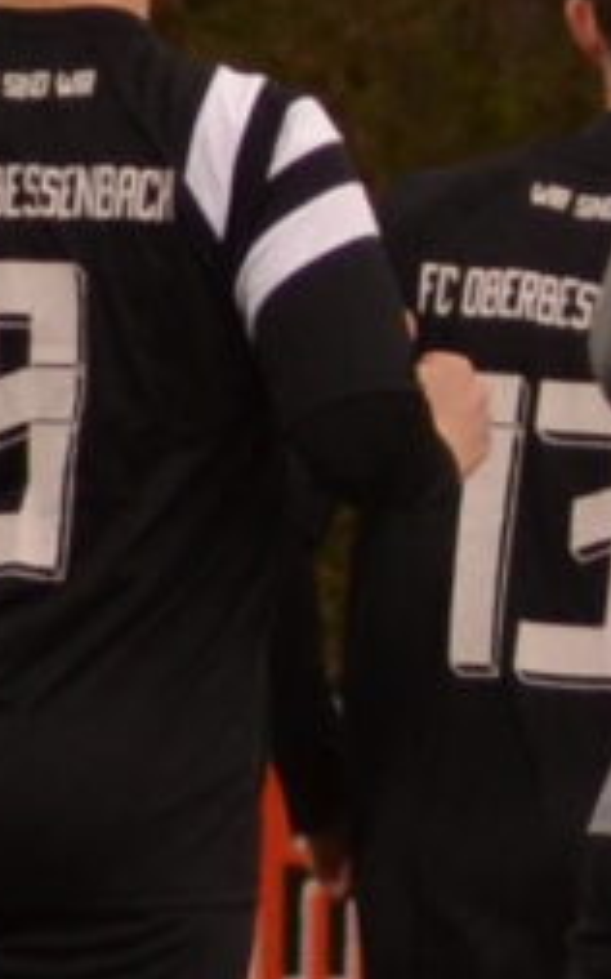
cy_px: 103
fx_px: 28844
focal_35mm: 1082
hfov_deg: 1.2
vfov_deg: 1.9
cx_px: 4397
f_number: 4
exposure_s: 1/1000
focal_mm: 70
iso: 400
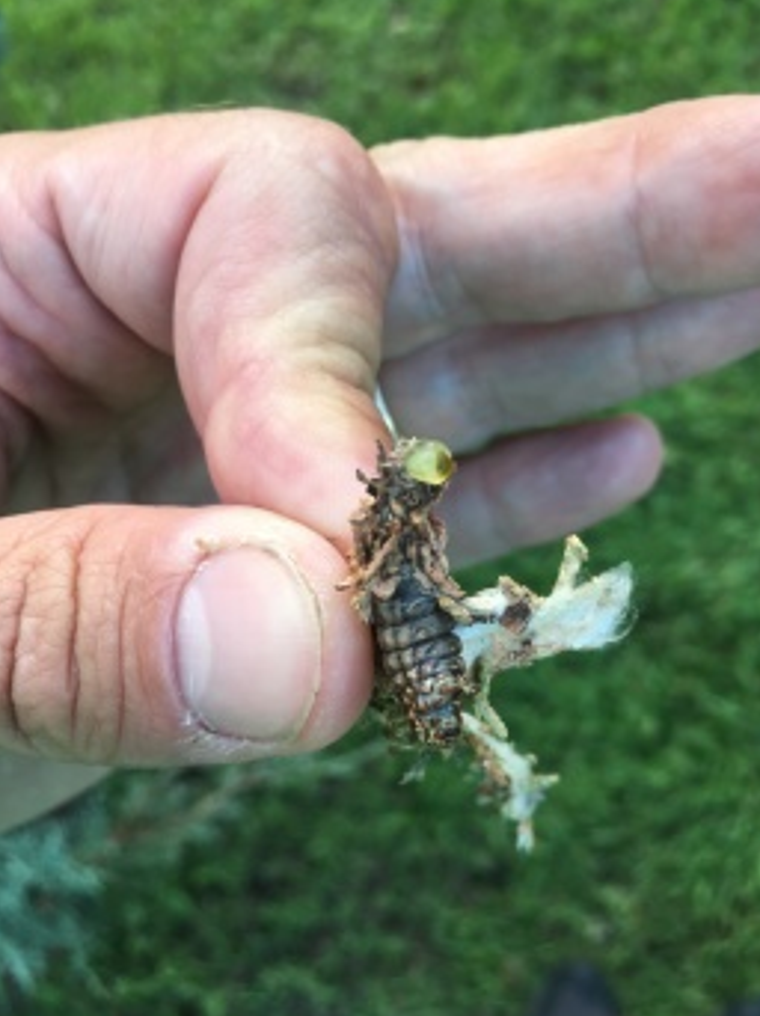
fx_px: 909
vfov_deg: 58.4
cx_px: 395
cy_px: 523
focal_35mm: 31
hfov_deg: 45.4
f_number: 2.2
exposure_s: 1/120
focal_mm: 4.15
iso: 32
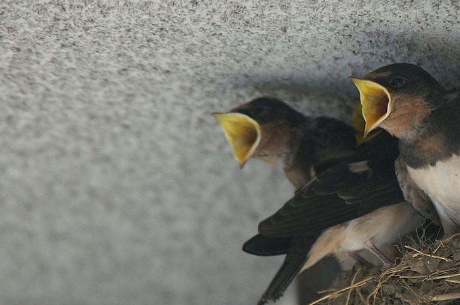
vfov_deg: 1.1
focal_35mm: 1304
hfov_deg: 1.6
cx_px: 386
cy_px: 138
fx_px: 16644
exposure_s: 1/125
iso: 400
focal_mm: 500
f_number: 4.5
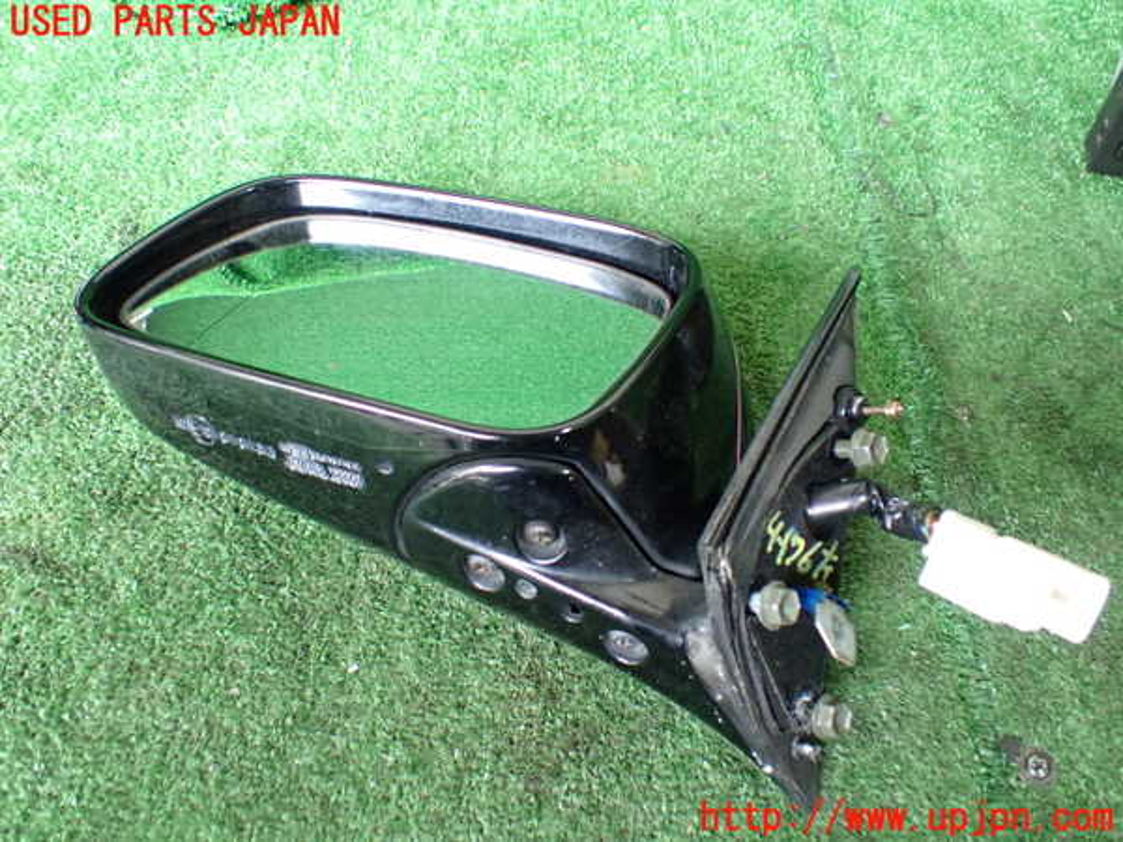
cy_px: 421
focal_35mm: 30
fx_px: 973
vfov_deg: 46.8
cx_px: 562
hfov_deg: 60.0
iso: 800
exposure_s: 1/60
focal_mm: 5.4
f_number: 2.3
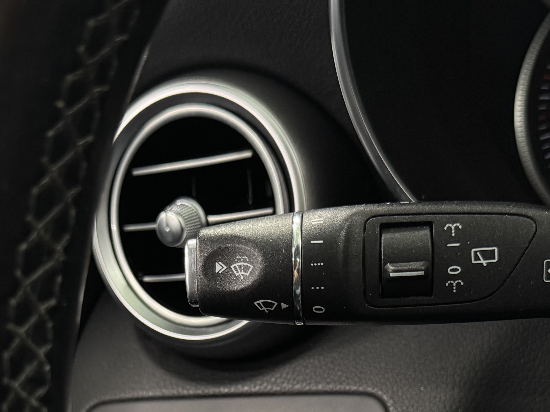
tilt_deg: -22.2
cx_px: 211
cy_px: 436
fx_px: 906
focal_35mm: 57
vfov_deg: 24.2
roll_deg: +13.5
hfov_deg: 33.6
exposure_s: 1/50
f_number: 1.78
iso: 400
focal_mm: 6.76
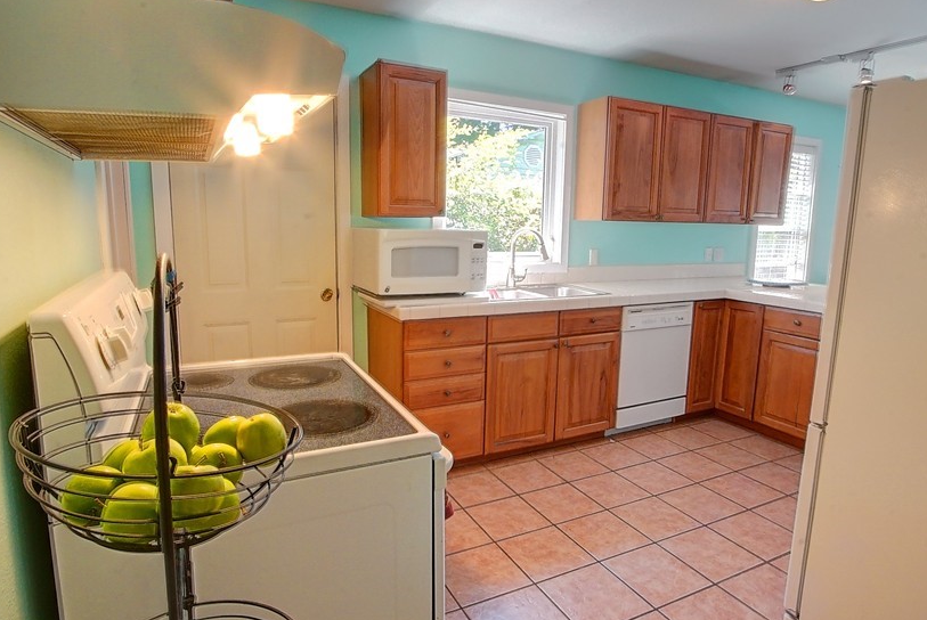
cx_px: 480
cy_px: 308
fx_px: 516
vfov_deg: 62.1
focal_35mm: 20
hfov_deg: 83.9
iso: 1250
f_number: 22
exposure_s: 1/4
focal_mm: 10
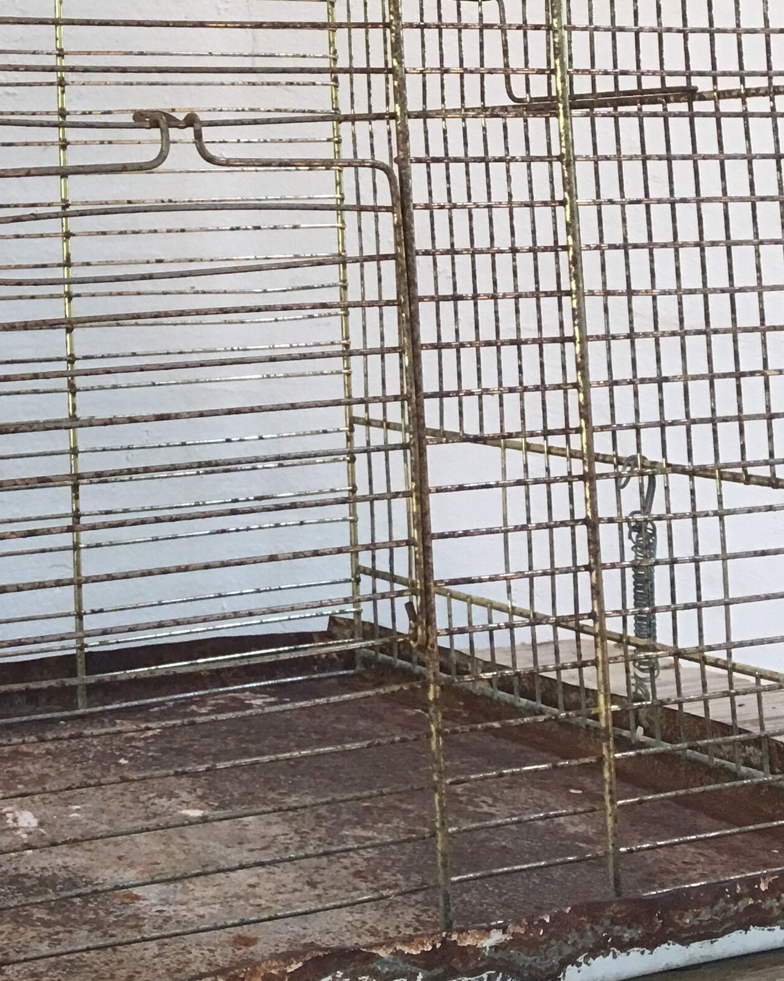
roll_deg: -0.7
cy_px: -56
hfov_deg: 20.3
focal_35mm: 72
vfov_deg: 24.9
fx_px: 2088
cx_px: -87
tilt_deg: +7.3
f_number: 2.2
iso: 50
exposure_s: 1/33
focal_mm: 4.15
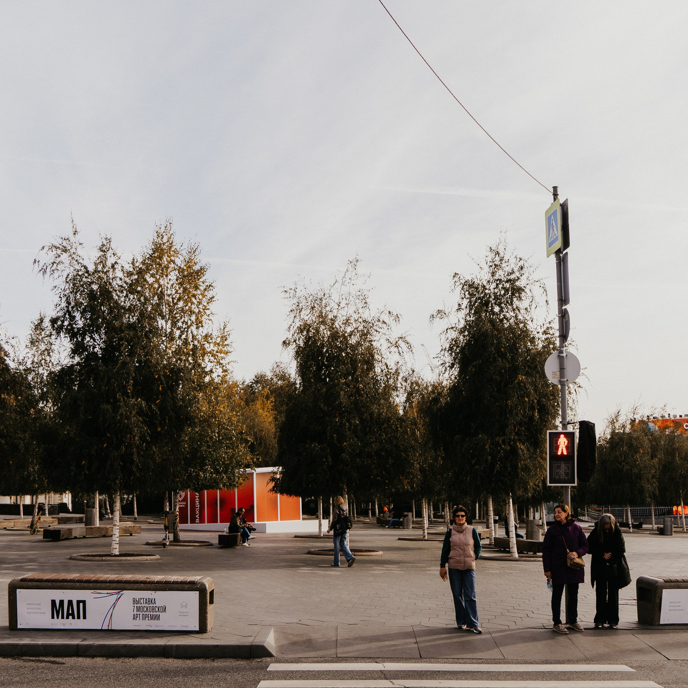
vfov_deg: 40.6
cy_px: 440
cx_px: 380
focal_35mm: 41
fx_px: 922
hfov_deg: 40.9
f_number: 9
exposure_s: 1/125
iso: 100
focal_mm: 24
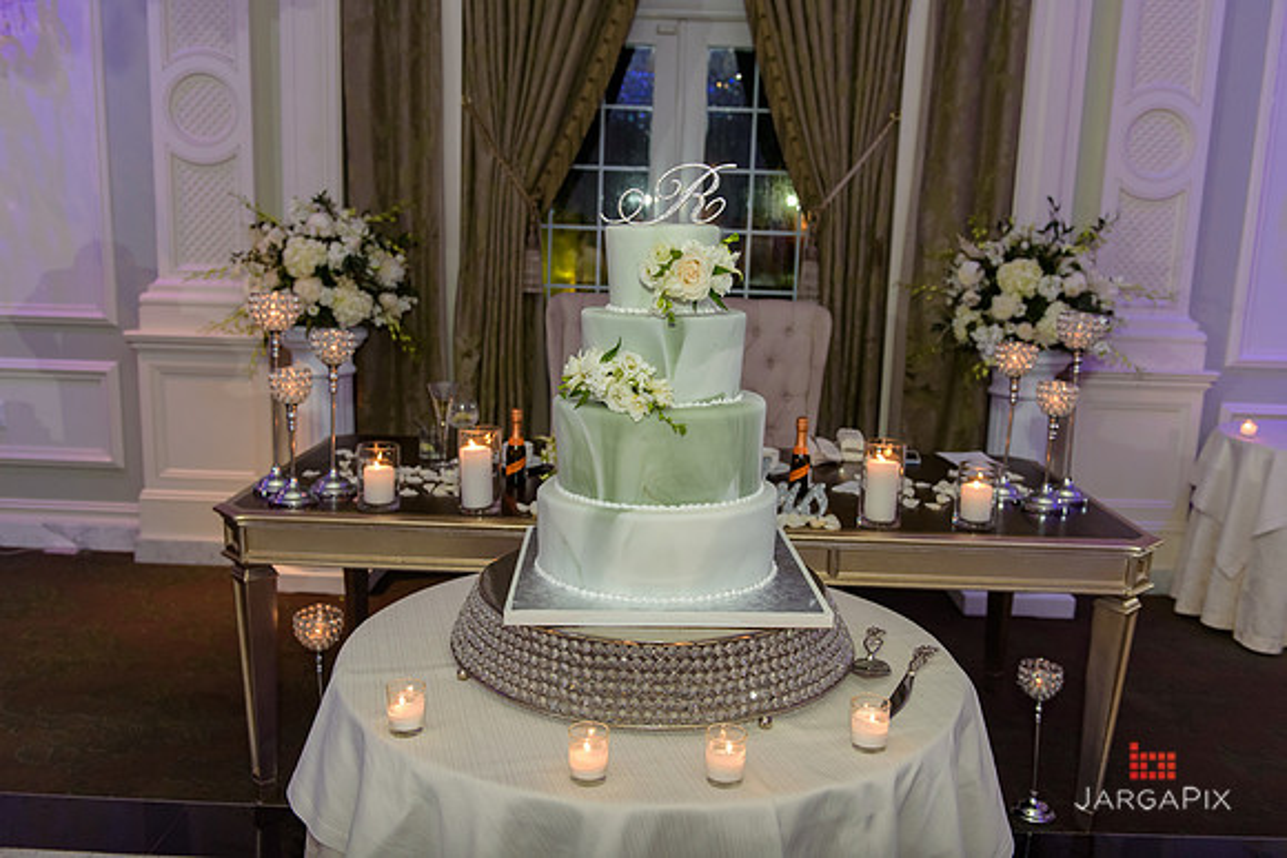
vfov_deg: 42.3
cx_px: 644
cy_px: 429
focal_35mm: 31
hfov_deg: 60.3
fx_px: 1108
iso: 1600
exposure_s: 1/125
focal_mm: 31
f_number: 3.2
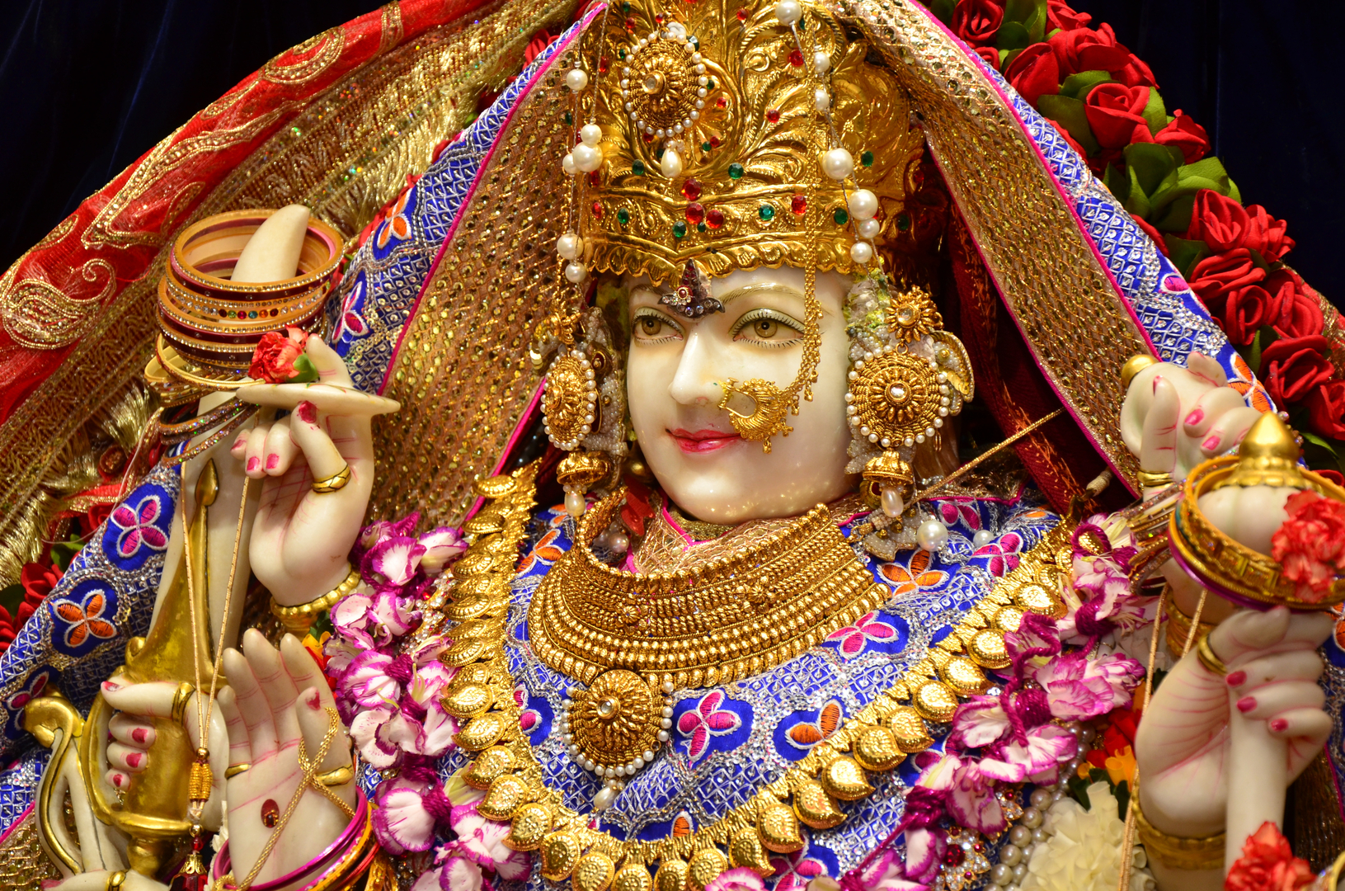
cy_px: 446
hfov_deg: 18.2
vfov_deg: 12.1
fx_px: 4194
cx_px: 672
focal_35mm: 112
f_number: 5.6
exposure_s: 1/30
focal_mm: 75
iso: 250
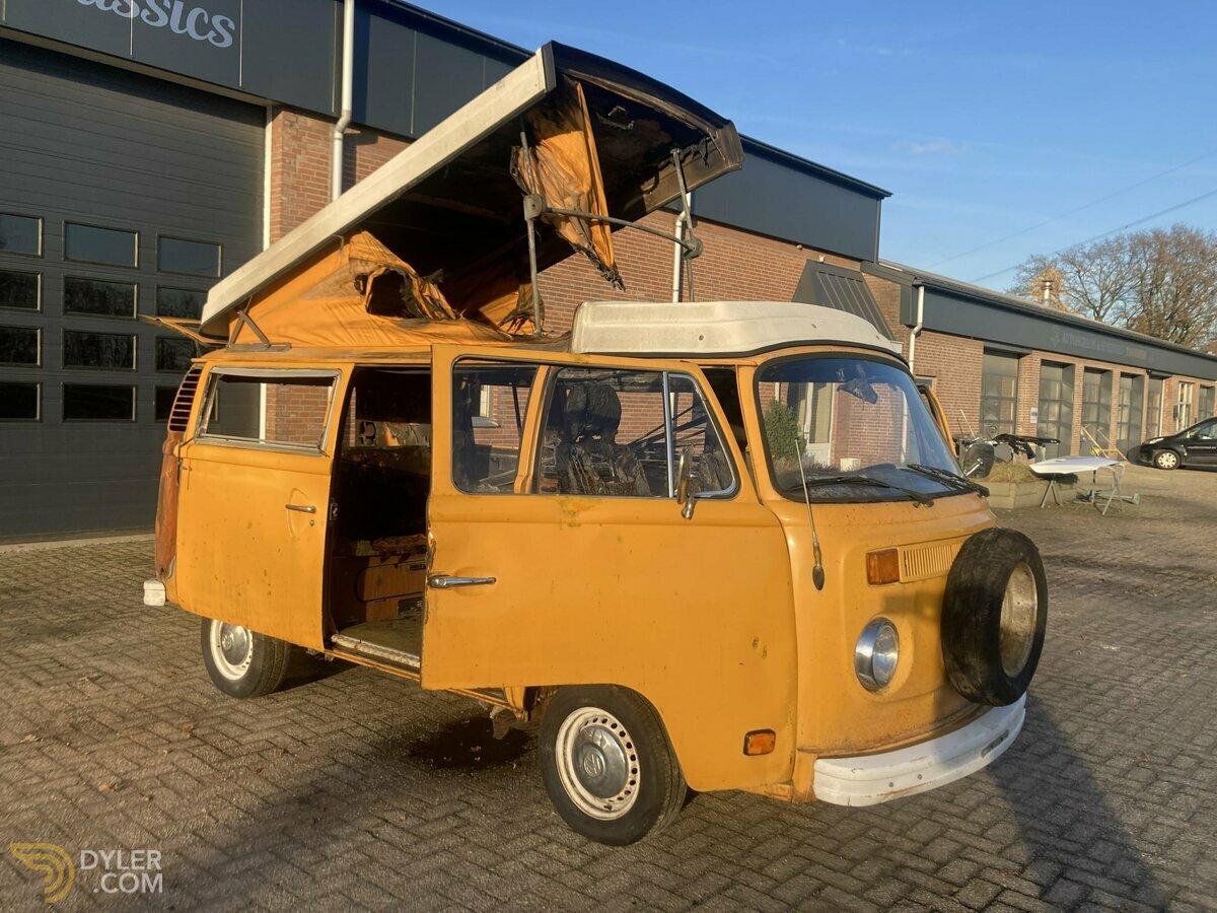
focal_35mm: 28
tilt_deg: -2.2
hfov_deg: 63.4
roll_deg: -2.8
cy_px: 456
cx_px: 608
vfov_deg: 49.7
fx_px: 984
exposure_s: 1/1000
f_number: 1.8
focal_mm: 3.99
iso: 20
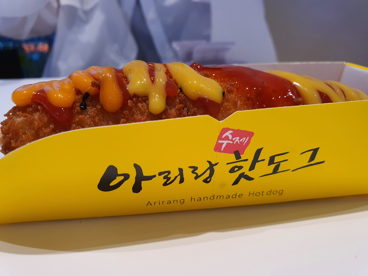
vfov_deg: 53.1
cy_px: 138
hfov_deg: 67.3
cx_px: 184
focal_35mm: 26
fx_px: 276
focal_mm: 4.3
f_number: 2.4
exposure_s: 1/120
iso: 125
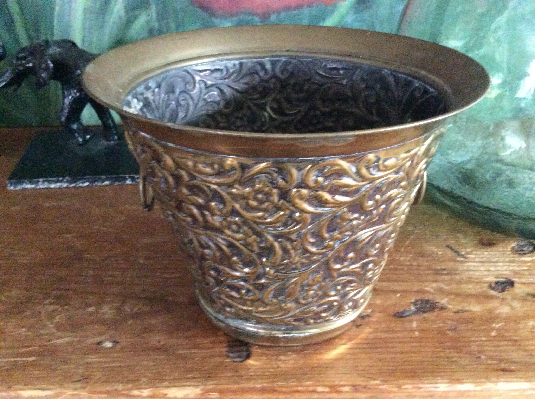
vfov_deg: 44.1
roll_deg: +0.7
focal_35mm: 32
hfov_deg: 56.9
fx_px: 494
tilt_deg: -30.9
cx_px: 268
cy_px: 200
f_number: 2.4
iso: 800
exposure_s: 1/17
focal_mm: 3.3
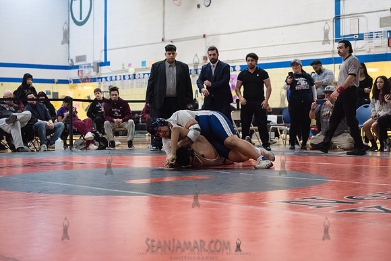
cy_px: 130
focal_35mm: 70
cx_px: 196
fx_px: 760
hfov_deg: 28.8
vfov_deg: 19.5
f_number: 3.2
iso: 8000
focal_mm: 70
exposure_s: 1/500
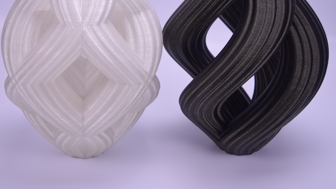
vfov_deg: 23.7
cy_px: 48
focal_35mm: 50
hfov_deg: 41.3
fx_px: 445
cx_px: 157
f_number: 4
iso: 200
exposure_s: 1/80
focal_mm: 24
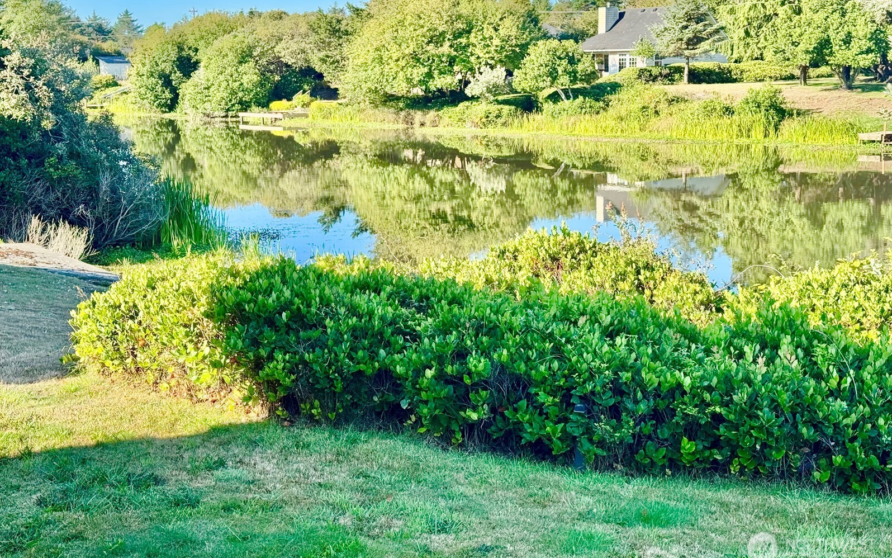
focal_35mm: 51
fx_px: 1240
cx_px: 445
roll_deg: +0.0
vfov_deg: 25.3
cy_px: 235
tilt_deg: -9.4
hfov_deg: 39.6
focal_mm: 6.76
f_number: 1.78
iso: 64
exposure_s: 1/1059
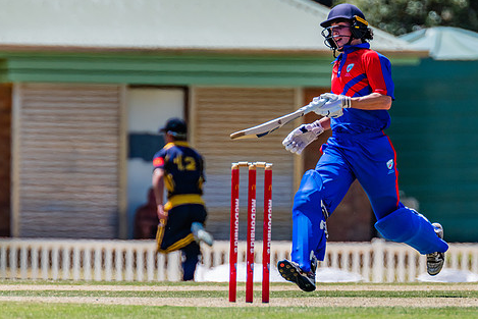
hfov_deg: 2.0
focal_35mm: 1038
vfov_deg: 1.3
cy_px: 102
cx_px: 353
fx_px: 13786
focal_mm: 600
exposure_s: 1/2000
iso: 640
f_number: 8
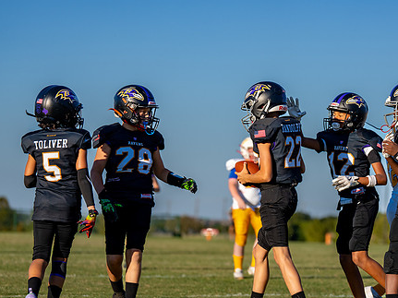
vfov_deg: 9.0
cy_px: 167
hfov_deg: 12.0
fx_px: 1885
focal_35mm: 164
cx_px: 280
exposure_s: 1/3200
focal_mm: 115
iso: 160
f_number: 2.8
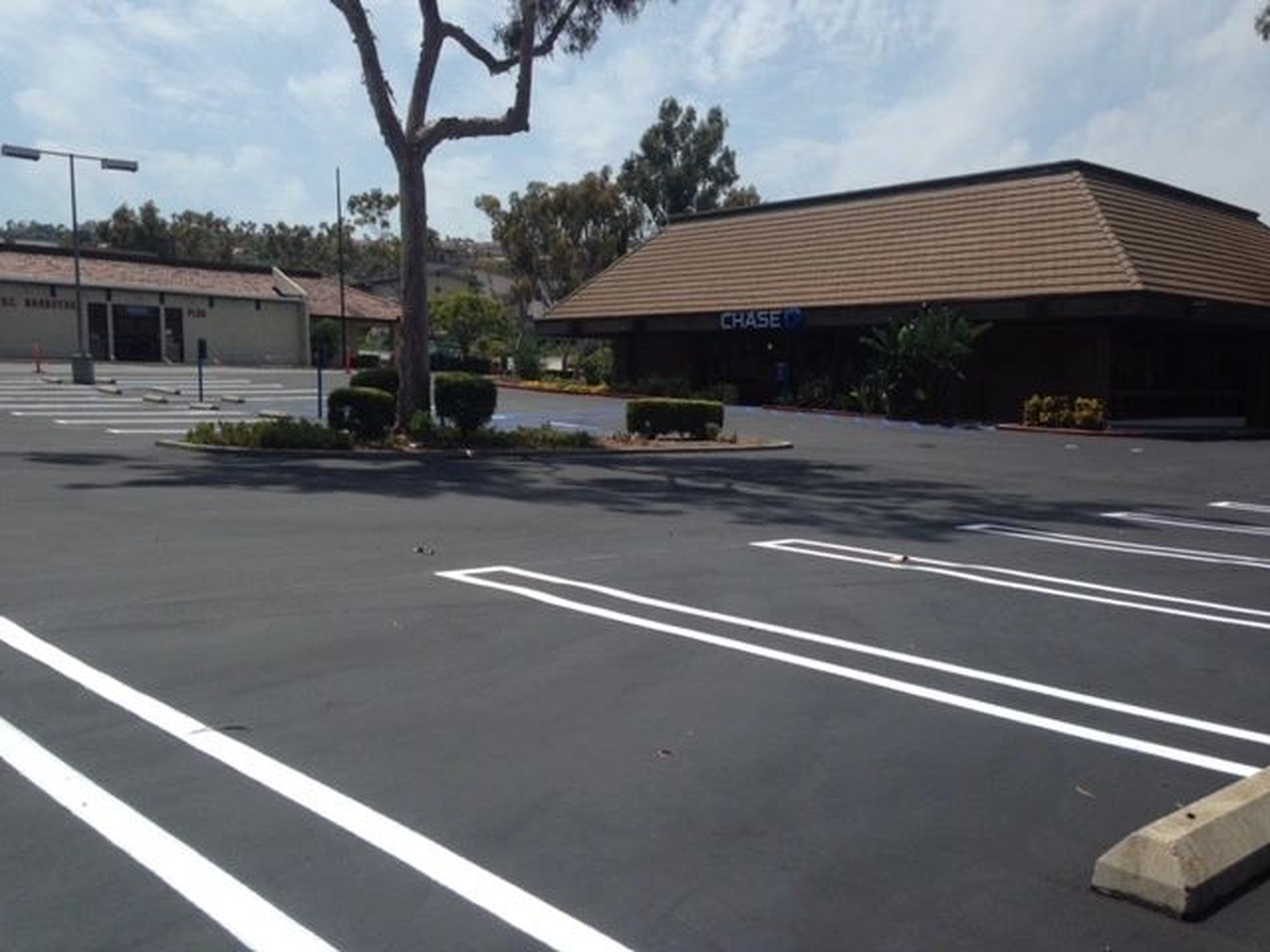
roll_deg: -1.1
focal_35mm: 33
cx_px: 635
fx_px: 1211
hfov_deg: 55.4
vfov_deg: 42.9
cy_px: 476
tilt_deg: -3.1
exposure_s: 1/2710
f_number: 2.4
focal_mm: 4.12
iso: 50
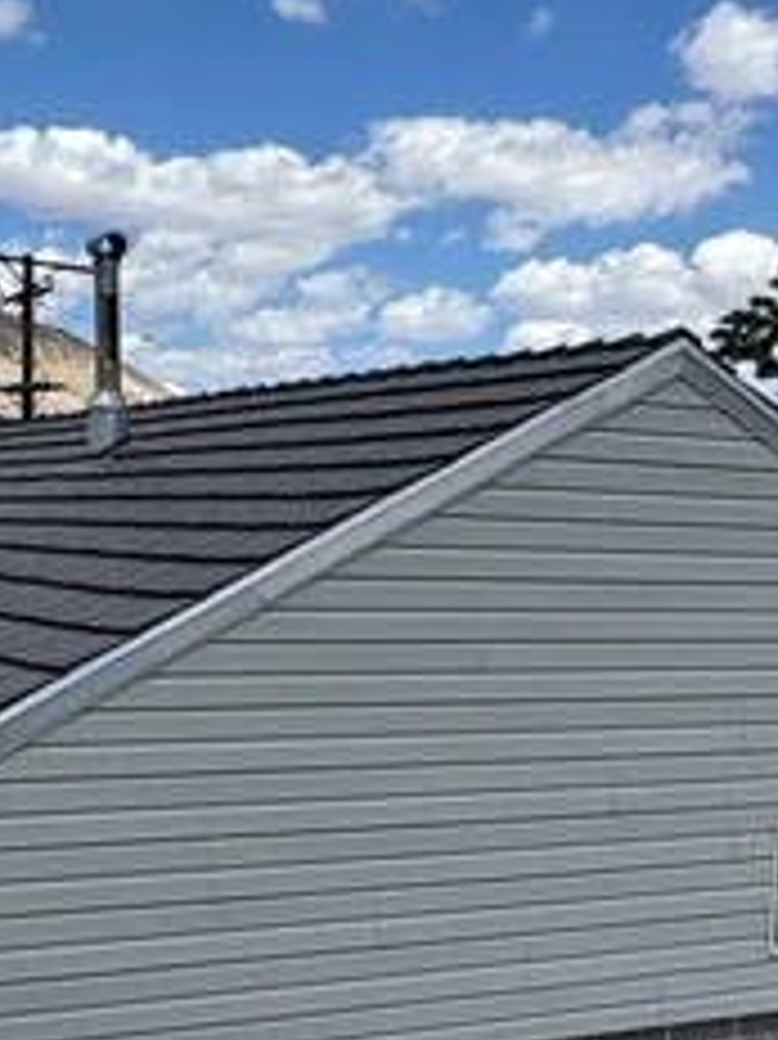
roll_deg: -2.1
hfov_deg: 23.6
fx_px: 1860
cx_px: 423
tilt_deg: -12.0
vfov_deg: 30.4
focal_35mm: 62
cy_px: 851
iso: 50
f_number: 2.2
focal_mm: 2.22
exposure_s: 1/2584
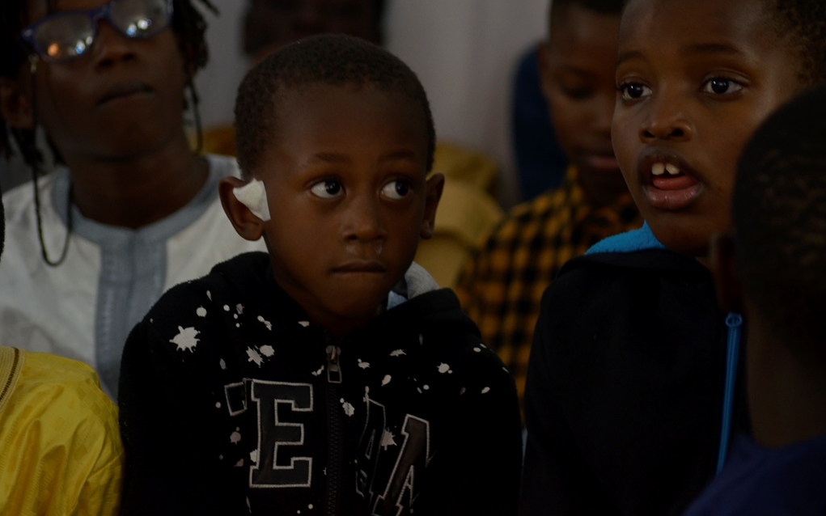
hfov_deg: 8.1
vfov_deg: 5.0
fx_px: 5853
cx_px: 413
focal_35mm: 260
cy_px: 247
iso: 640
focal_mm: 170
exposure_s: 1/50
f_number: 4.5
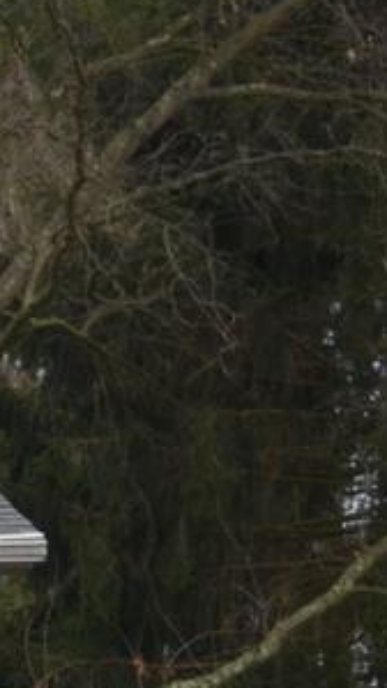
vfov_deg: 5.0
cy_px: 1123
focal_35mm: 430
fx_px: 7851
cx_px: -1405
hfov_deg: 2.7
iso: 160
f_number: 4.5
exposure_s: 1/250
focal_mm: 40
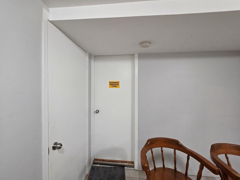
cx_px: 117
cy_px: 89
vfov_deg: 85.7
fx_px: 97
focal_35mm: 14
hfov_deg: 102.1
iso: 320
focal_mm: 2.2
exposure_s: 1/60
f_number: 1.9
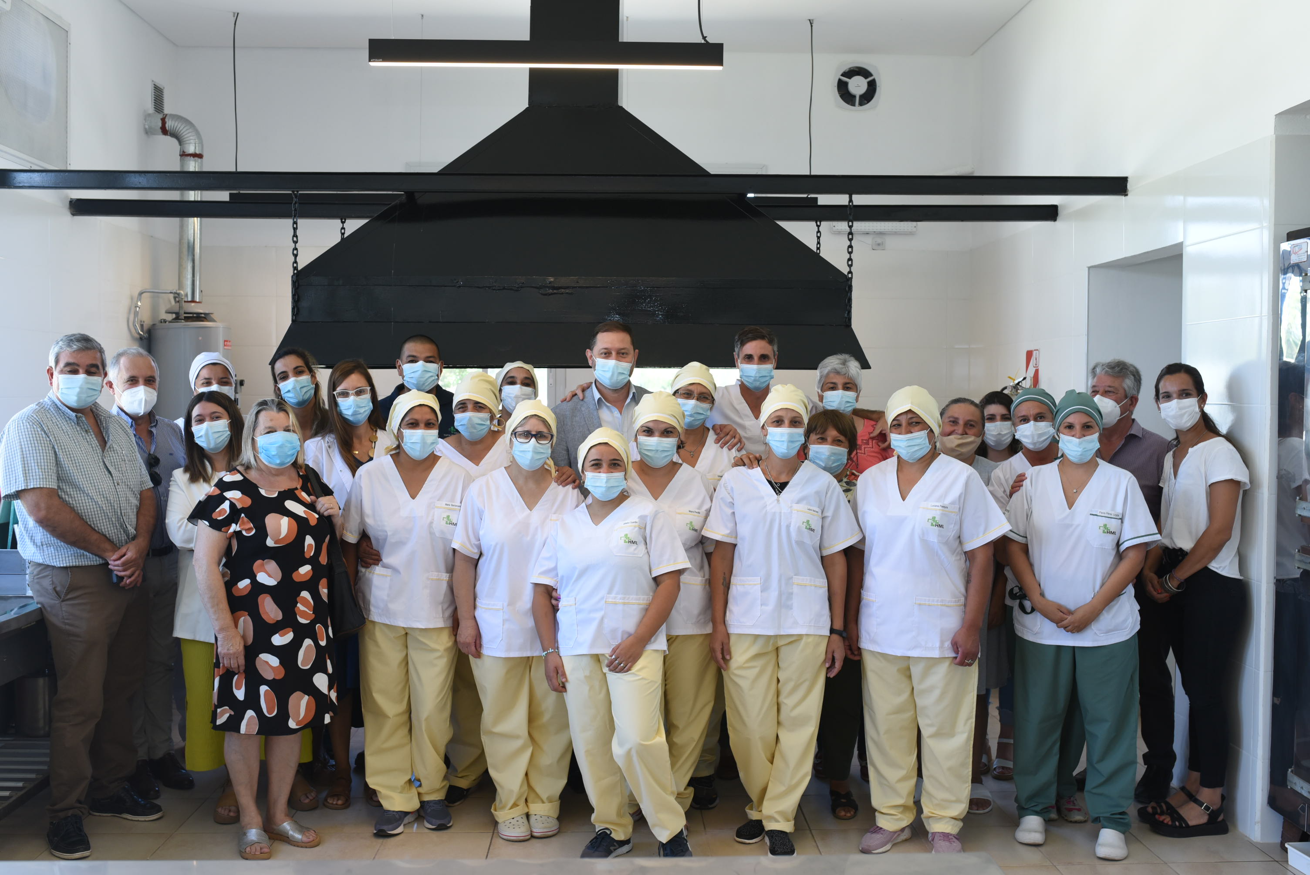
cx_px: 655
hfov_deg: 54.4
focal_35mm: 35
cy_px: 438
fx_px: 1274
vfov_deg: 37.9
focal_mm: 35
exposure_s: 1/160
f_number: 5
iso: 800
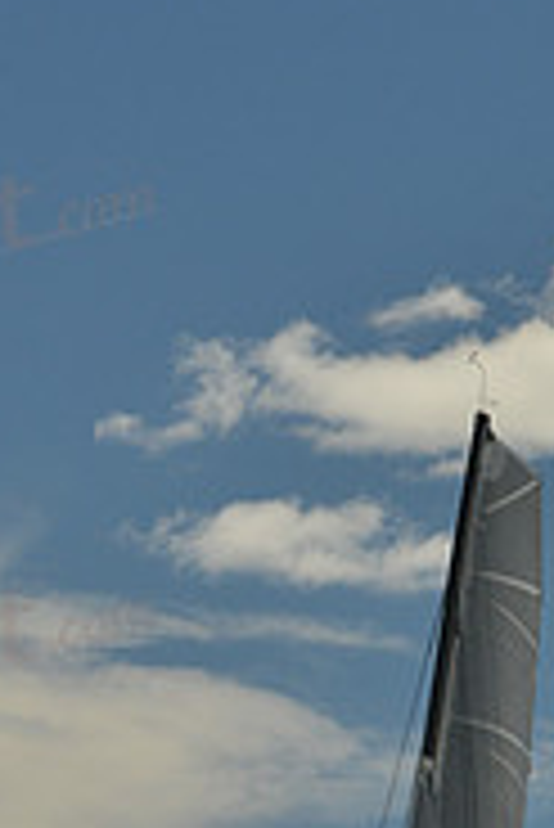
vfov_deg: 9.2
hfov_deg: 6.2
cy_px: 850
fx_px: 5091
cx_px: 390
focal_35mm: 221
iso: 400
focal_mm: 70
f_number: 9
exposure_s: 1/1000
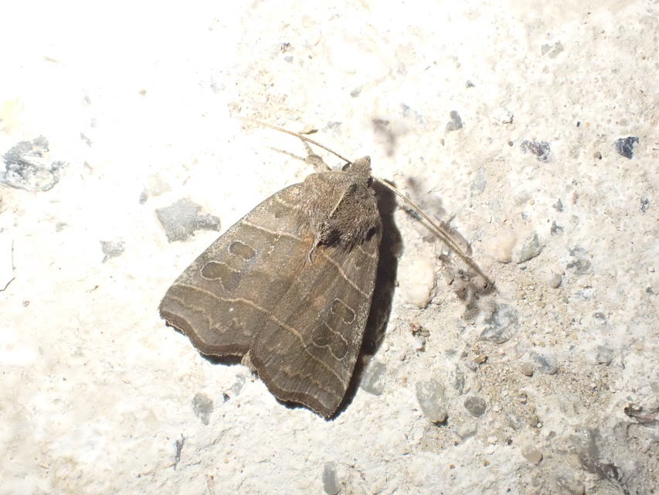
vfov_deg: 32.9
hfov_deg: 42.9
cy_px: 248
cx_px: 330
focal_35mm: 44
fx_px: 838
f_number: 4
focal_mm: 7.84
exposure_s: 1/100
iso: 800
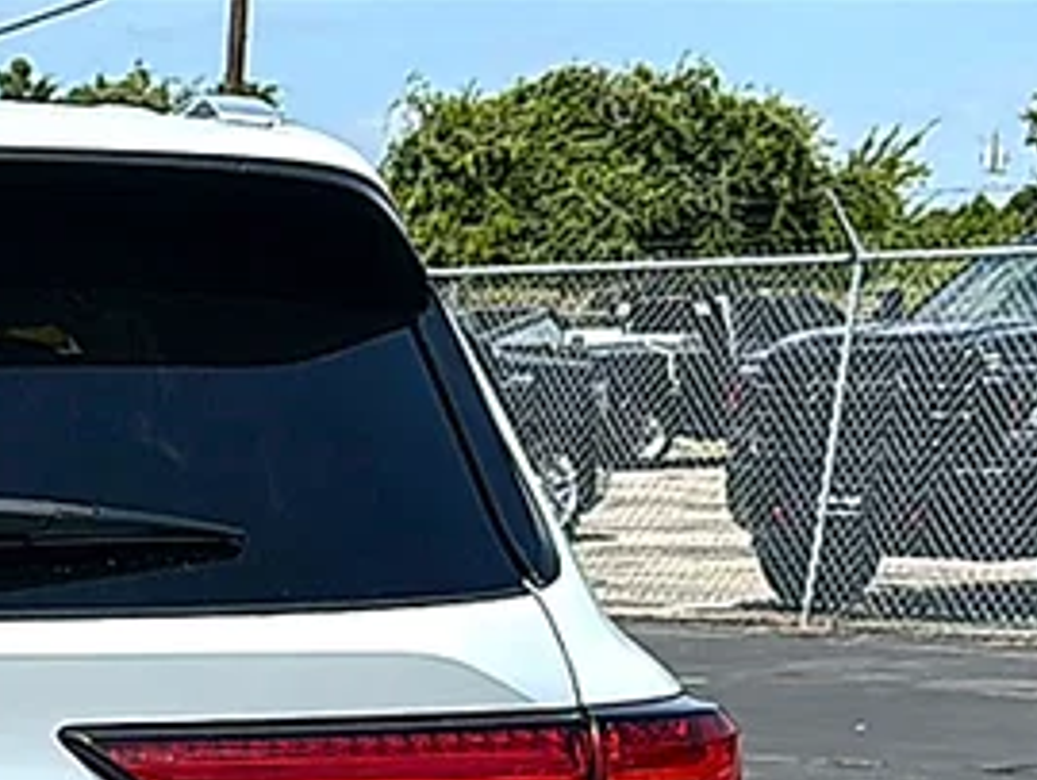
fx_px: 3028
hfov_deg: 18.3
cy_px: 1005
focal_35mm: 101
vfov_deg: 14.1
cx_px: -250
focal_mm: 6.86
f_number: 1.78
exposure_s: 1/8333
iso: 80
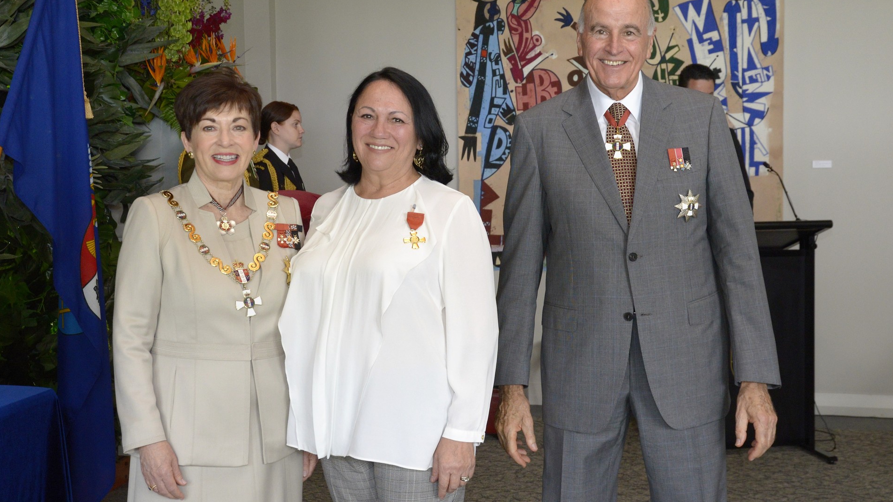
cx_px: 446
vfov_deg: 29.7
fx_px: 947
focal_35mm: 40
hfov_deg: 50.5
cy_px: 234
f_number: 7.1
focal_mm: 38
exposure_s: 1/125
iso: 2000
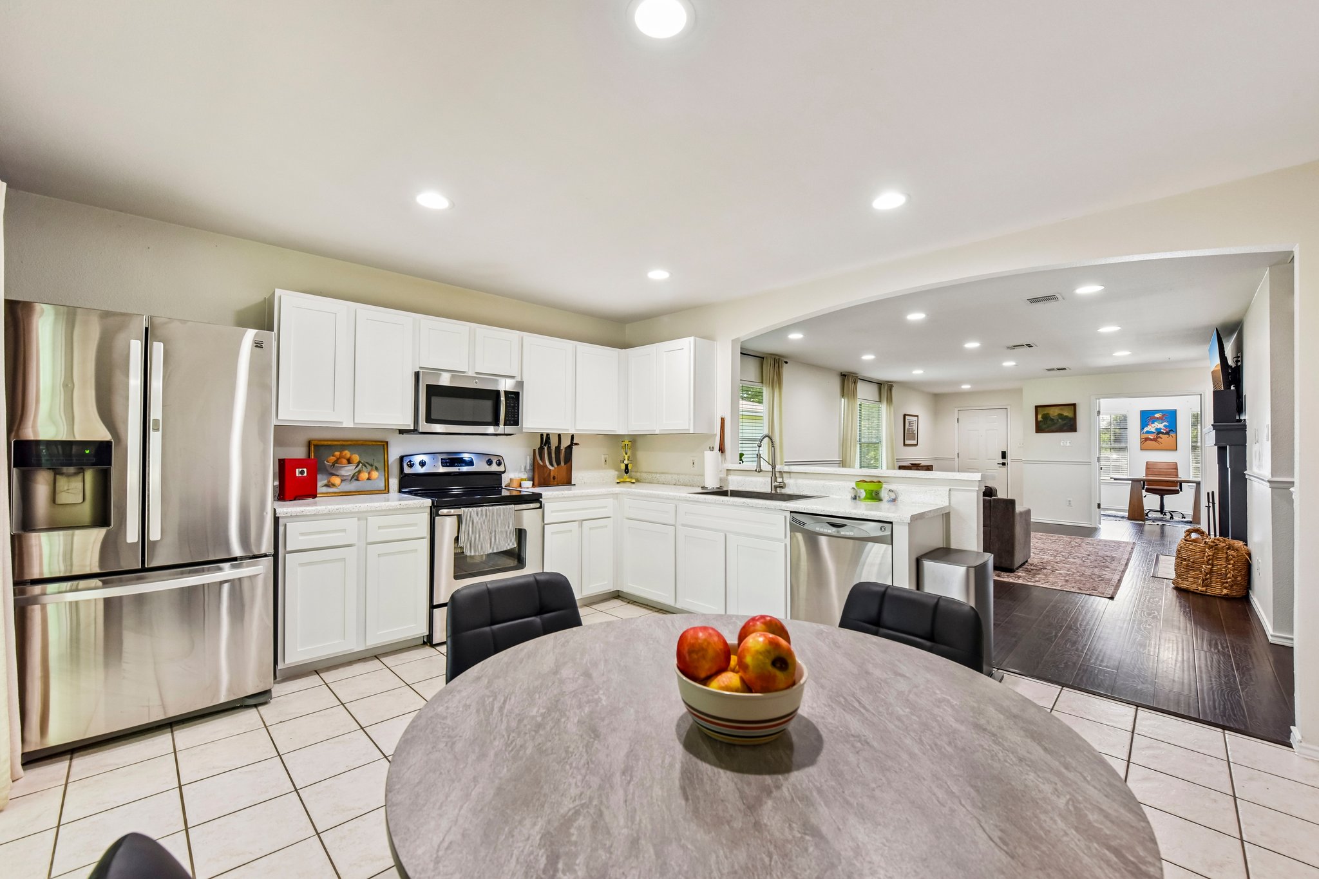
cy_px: 440
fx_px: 513
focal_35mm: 14
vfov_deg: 81.2
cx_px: 660
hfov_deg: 104.3
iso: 360
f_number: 8
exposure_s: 1/15
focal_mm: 14
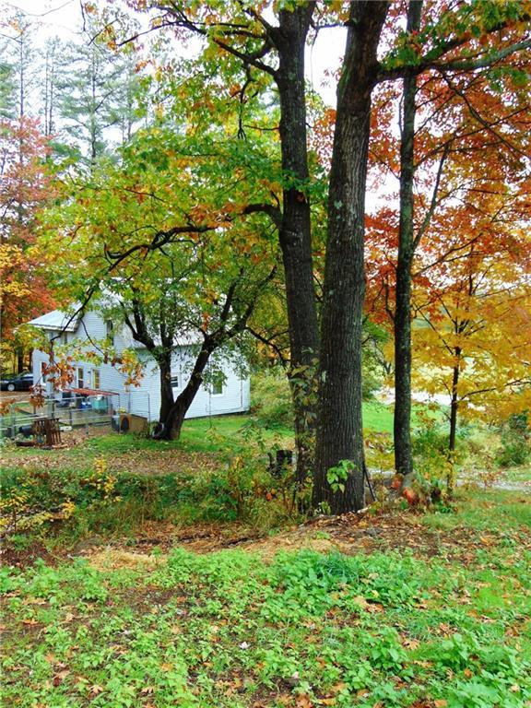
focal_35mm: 33
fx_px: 675
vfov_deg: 55.4
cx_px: 266
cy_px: 354
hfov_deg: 42.9
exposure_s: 1/60
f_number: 3.2
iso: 80
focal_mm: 5.8
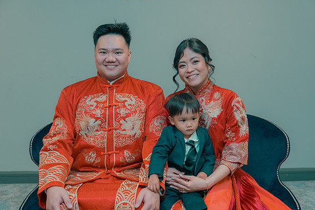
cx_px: 159
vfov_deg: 29.3
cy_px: 111
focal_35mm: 46
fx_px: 403
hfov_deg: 42.7
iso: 2500
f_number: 3.5
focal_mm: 43
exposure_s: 1/160
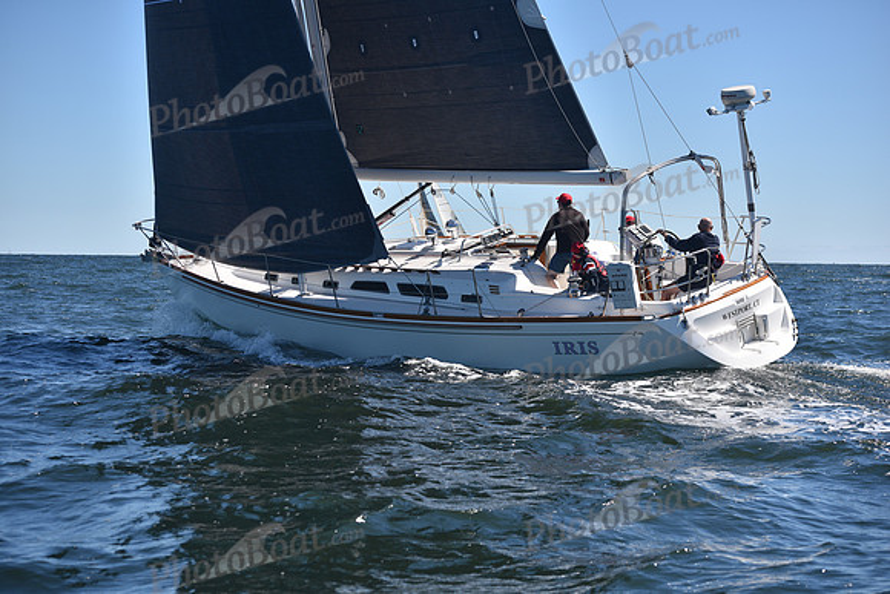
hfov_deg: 28.8
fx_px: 1731
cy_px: 297
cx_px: 445
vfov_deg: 19.5
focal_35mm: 70
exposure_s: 1/1000
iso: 200
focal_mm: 70
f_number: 4
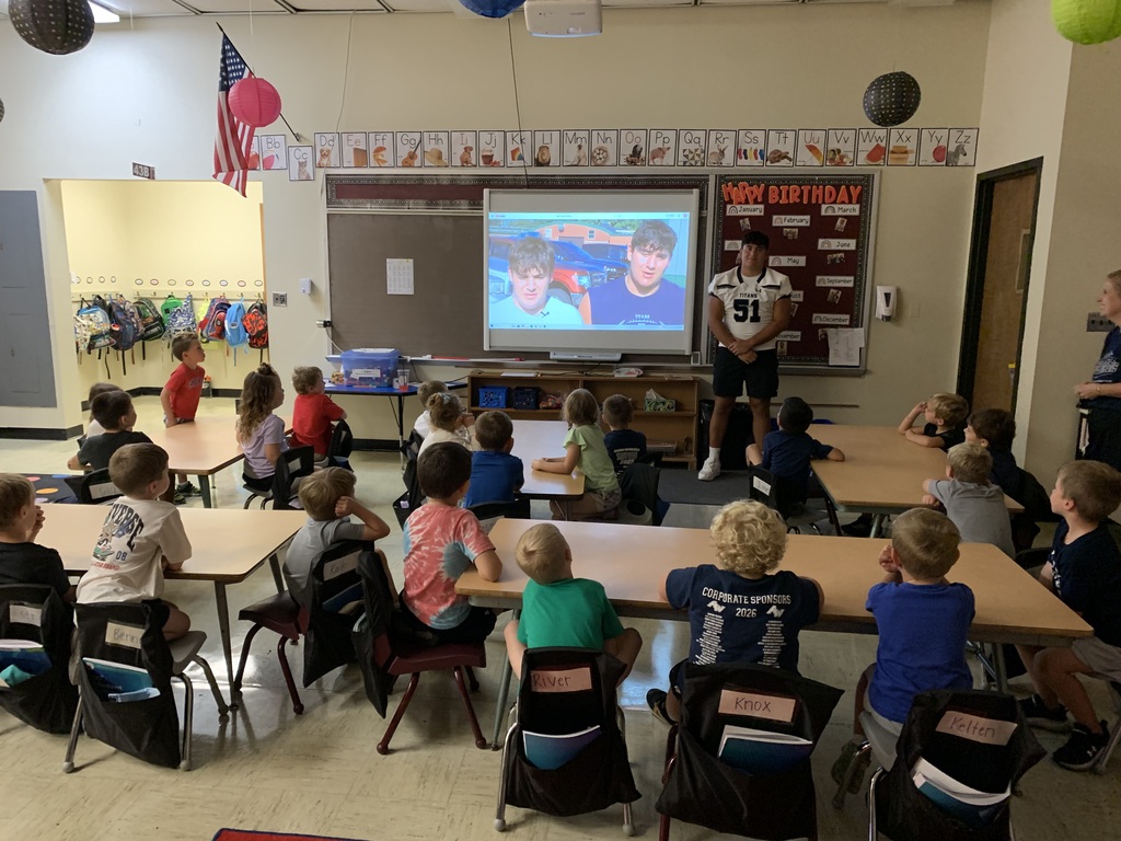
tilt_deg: -10.7
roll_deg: -0.3
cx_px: 560
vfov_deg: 53.1
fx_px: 842
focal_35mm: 26
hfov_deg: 67.3
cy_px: 420
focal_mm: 4.25
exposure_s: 1/40
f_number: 1.8
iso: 320
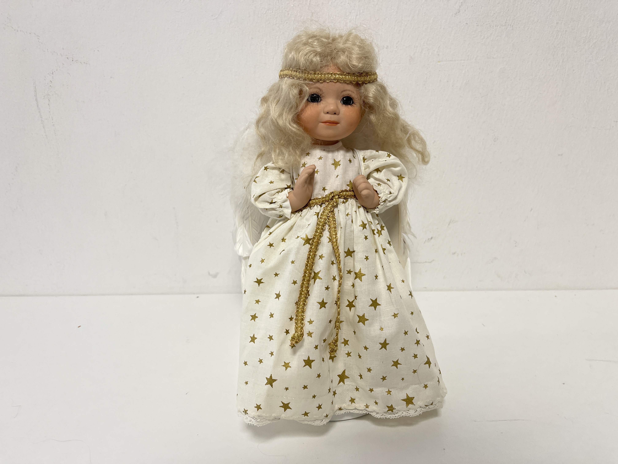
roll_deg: +1.8
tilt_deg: -19.6
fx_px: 446
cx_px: 309
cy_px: 232
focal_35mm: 25
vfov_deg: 54.9
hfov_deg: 69.4
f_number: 1.6
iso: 125
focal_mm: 5.1
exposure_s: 1/100
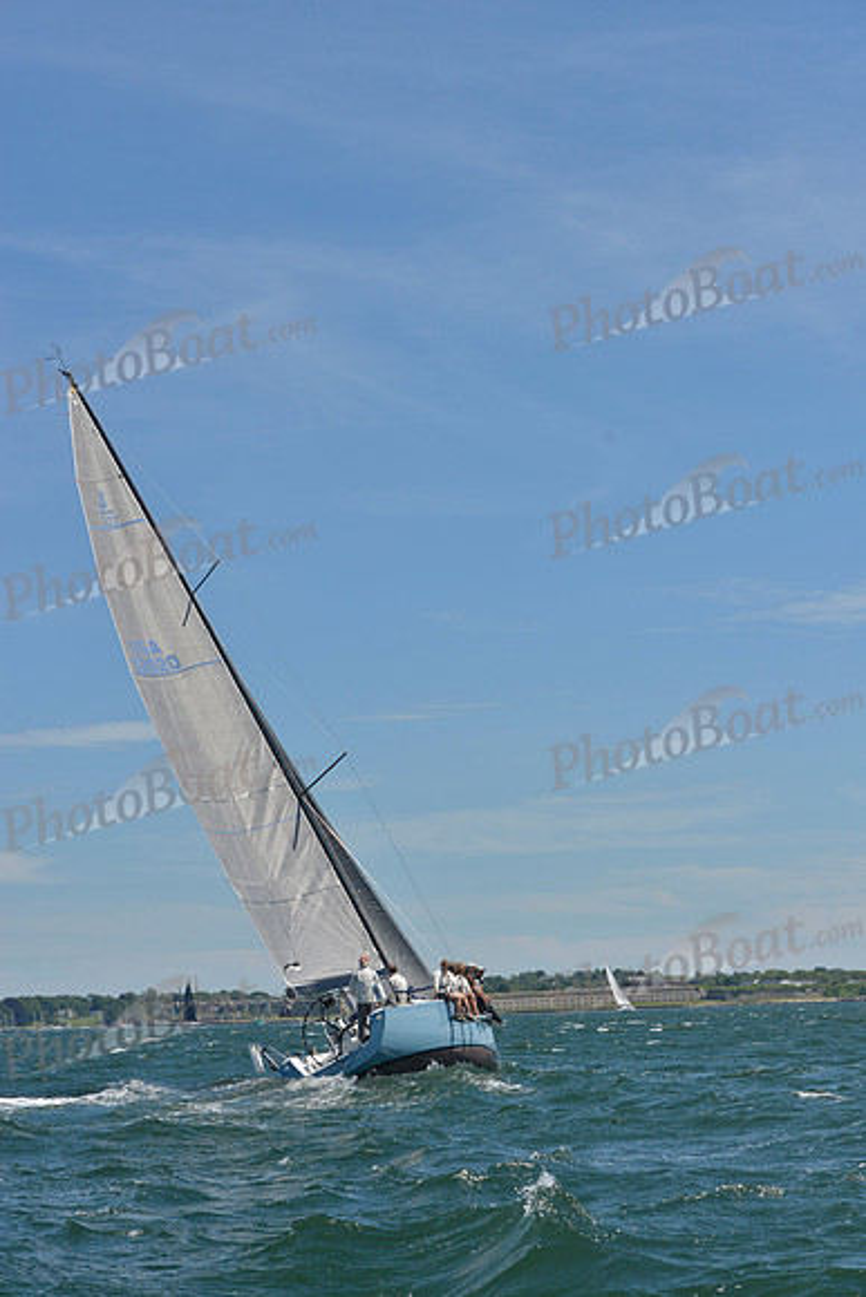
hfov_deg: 18.2
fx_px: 2704
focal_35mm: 75
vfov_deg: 27.0
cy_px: 648
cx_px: 433
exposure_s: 1/1250
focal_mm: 75
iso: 280
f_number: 9
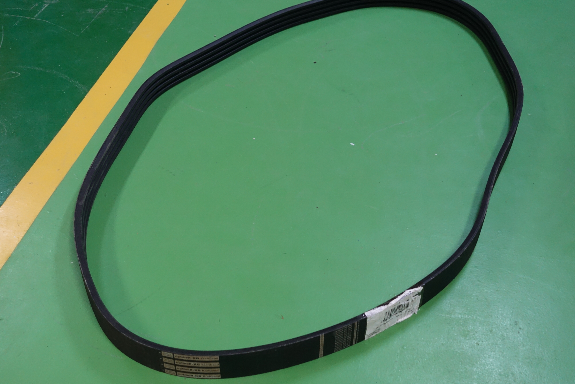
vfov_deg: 31.9
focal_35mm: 42
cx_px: 273
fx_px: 671
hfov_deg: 46.4
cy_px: 184
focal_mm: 14.5
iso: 800
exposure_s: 1/30
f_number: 2.8
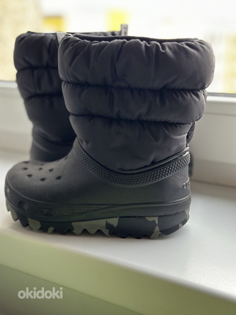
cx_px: 118
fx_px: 436
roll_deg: +0.4
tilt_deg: -14.4
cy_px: 158
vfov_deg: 39.7
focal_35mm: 48
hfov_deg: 30.3
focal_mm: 6.86
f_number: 1.78
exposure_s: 1/52
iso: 400
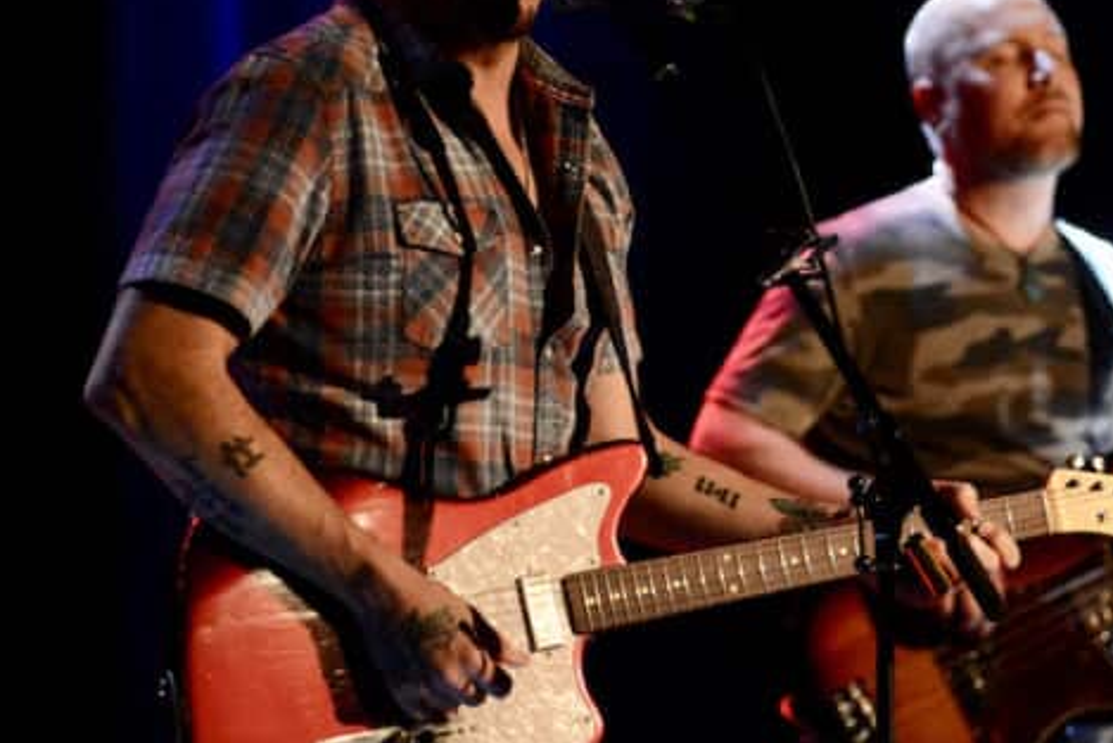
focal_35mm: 284
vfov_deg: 4.8
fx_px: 8783
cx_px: 1028
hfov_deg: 7.2
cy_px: 228
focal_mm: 130
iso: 3200
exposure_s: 1/100
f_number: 2.8
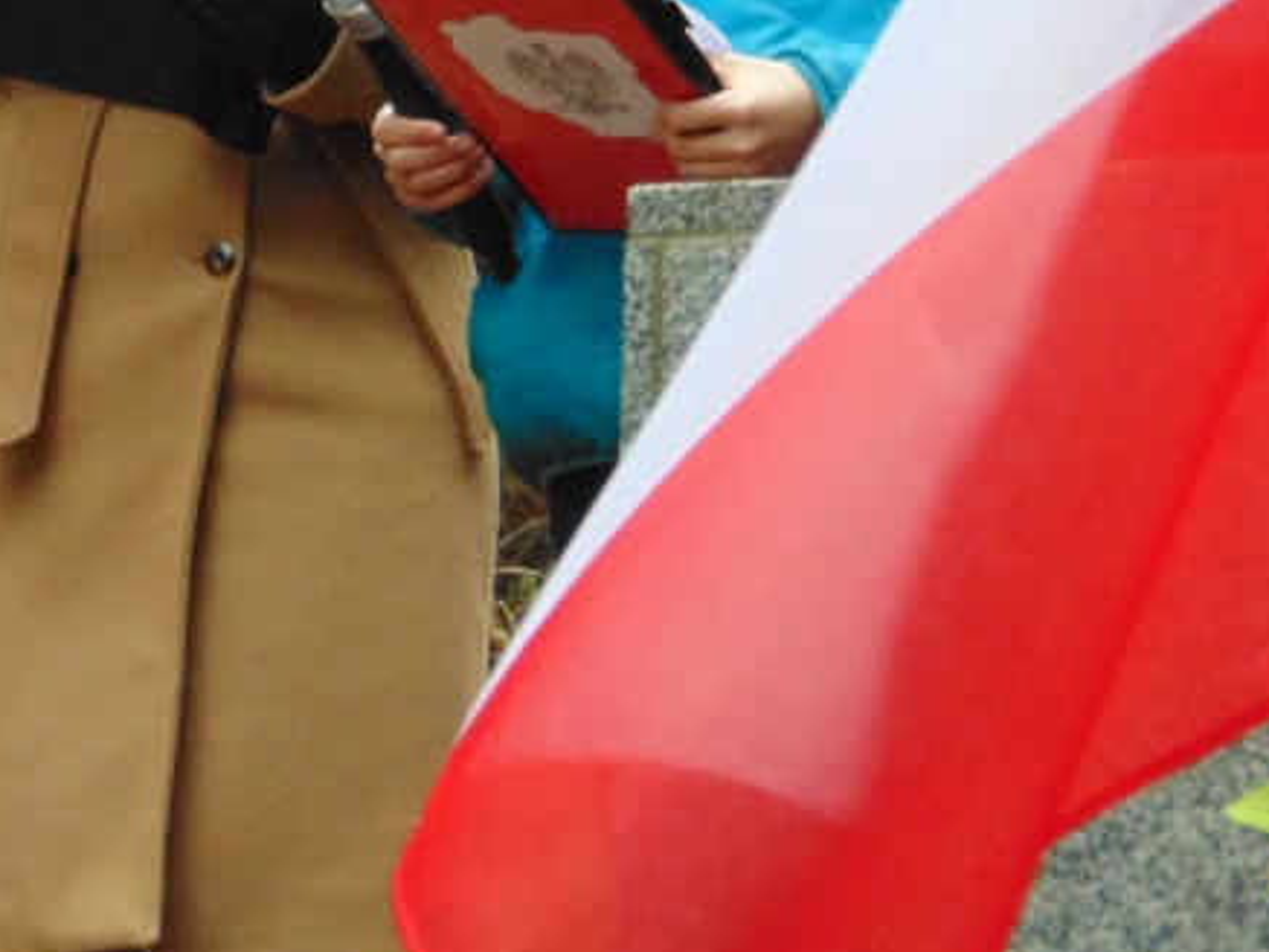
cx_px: 825
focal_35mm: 586
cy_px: 206
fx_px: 21488
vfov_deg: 2.5
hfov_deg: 3.4
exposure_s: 1/100
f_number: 4.1
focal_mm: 44.9
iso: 400
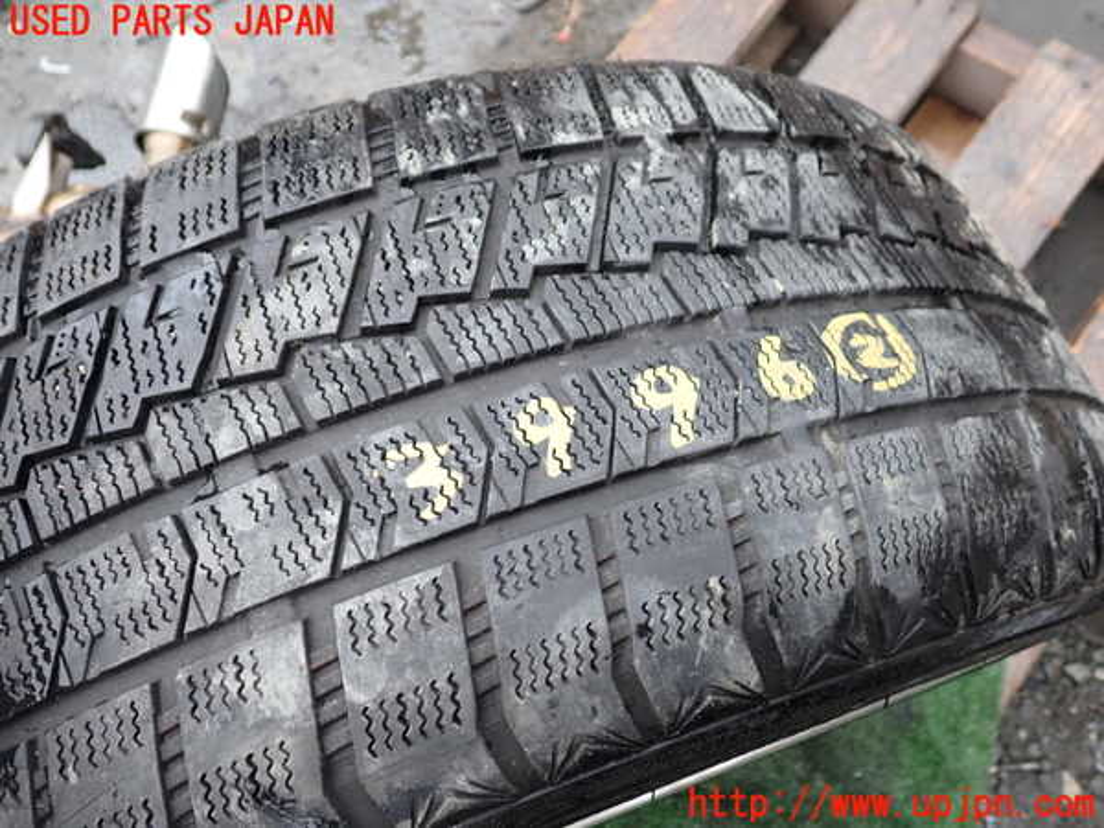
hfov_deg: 60.0
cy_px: 414
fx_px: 957
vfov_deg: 46.8
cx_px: 552
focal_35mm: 30
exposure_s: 1/125
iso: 100
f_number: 2.3
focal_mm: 5.4
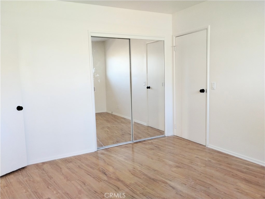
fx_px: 215
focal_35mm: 28
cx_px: 132
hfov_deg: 63.4
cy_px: 100
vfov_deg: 49.8
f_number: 1.8
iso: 325
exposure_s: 1/60
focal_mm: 4.27
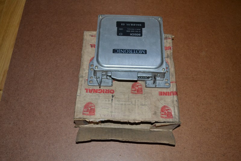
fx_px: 241
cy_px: 80
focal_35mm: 36
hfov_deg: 53.1
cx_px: 120
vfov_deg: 36.9
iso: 1000
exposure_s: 1/60
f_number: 4
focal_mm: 24
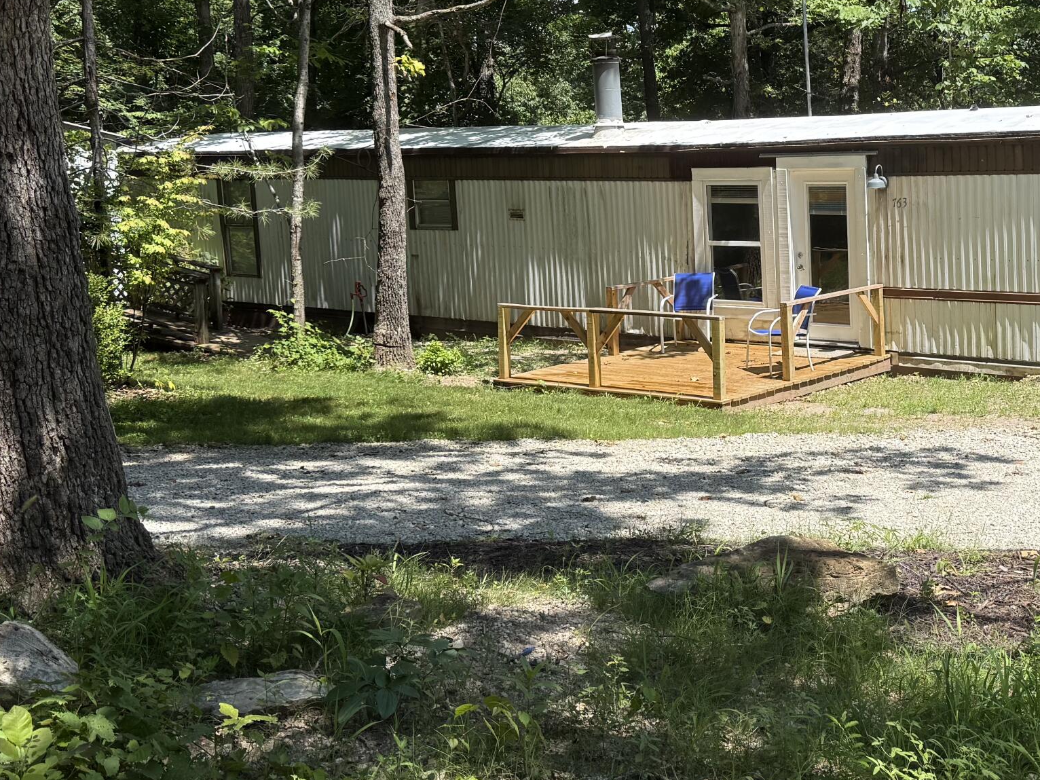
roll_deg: +2.0
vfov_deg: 30.6
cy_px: 255
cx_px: 782
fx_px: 1412
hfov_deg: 39.3
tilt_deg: -6.3
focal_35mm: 47
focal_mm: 6.76
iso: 100
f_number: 1.78
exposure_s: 1/2907
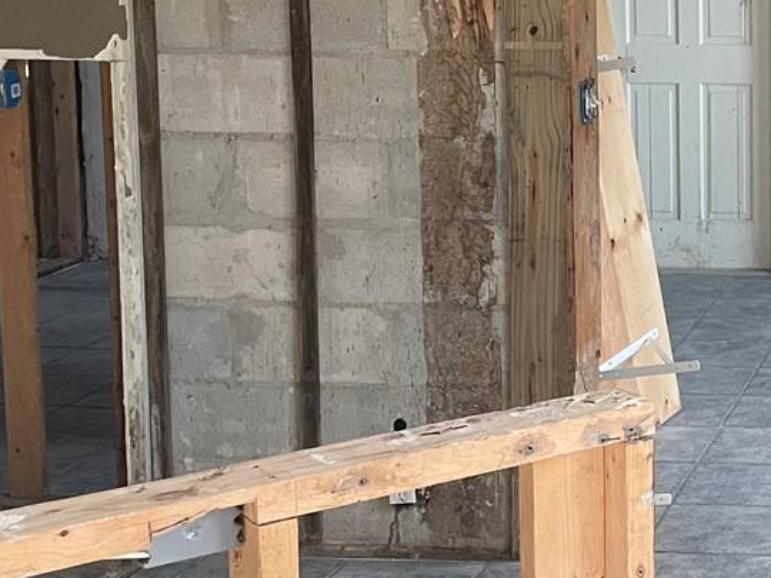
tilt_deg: -8.6
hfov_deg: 23.5
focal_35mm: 77
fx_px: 1715
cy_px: 120
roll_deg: +0.7
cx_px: 881
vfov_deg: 19.0
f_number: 1.6
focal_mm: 4.2
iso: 125
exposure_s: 1/95
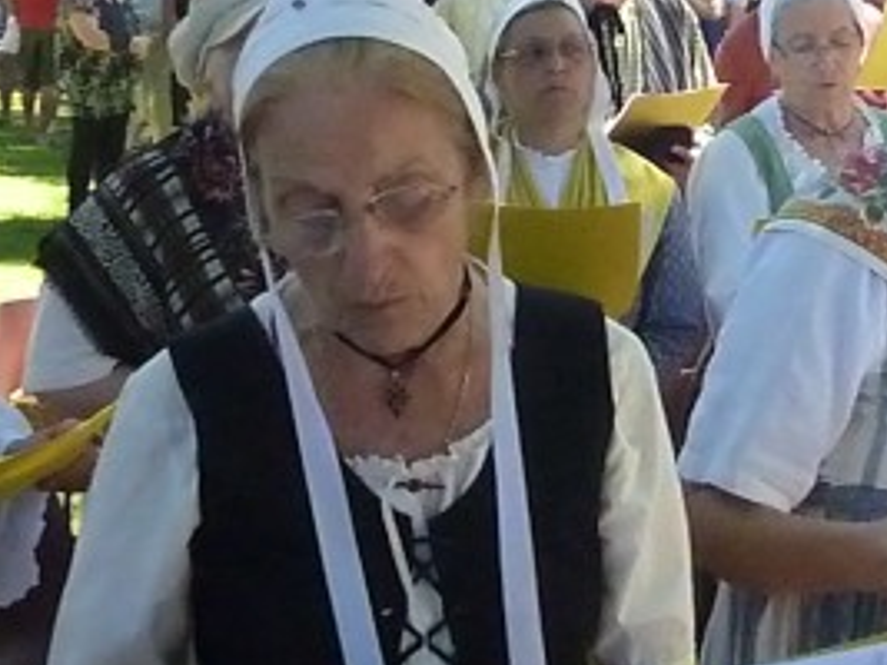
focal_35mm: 60
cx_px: 631
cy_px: 20
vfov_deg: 23.5
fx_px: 1537
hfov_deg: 31.8
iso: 2500
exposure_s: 1/250
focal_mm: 4.5
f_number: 9
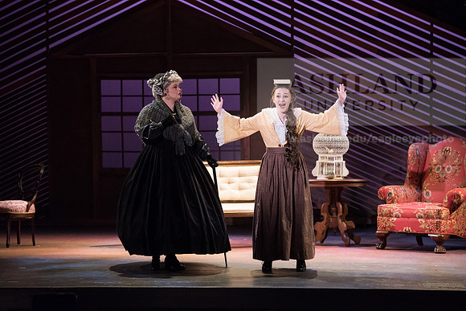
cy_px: 156
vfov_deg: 11.0
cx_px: 233
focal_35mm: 125
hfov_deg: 16.4
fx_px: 1618
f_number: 4
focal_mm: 125
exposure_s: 1/320
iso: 3200
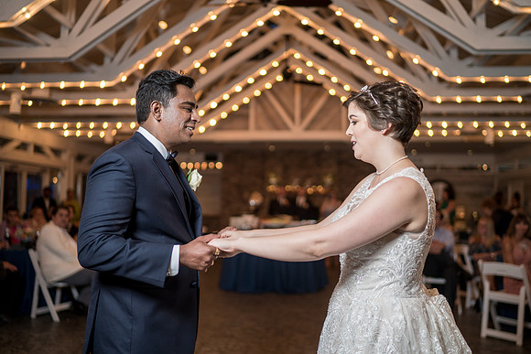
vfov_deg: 37.0
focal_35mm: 36
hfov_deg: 53.2
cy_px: 177
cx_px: 266
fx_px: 530
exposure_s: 1/200
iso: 200
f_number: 1.4
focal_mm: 35
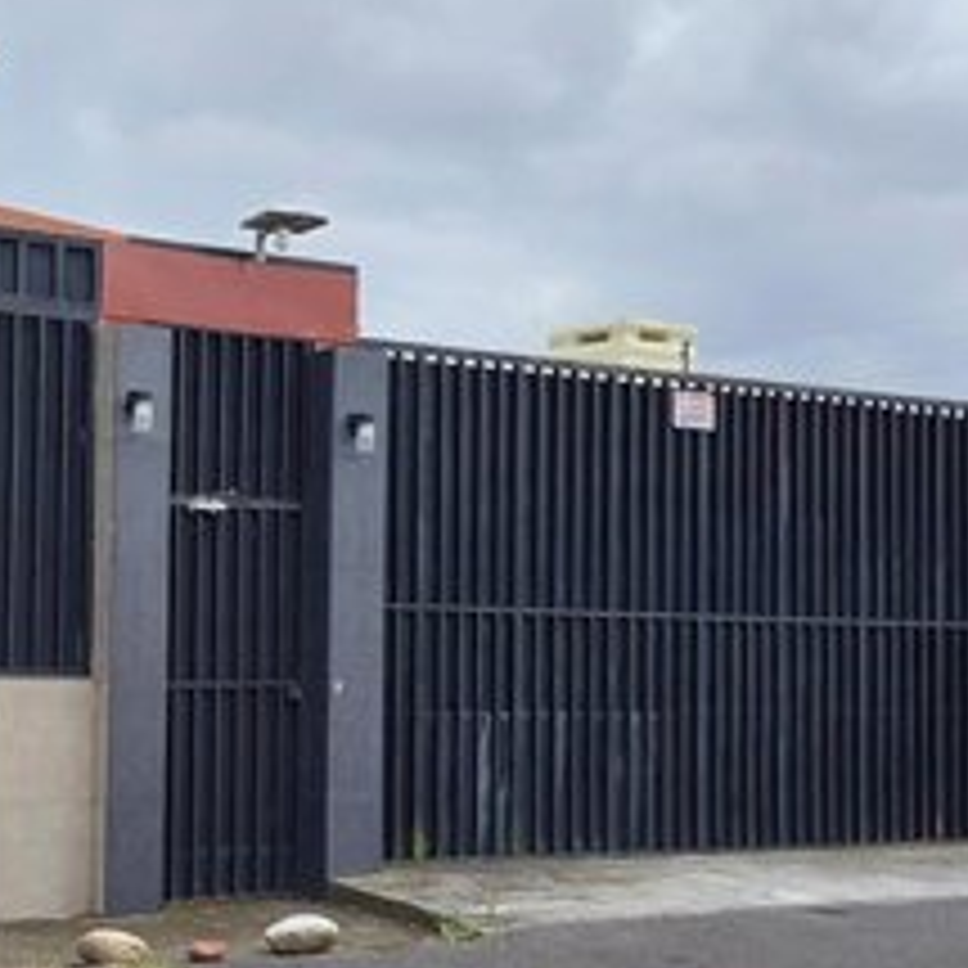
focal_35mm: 60
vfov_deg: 28.5
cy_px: 603
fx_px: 1898
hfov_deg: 28.2
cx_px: 252
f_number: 1.8
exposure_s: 1/100
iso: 40
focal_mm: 5.06
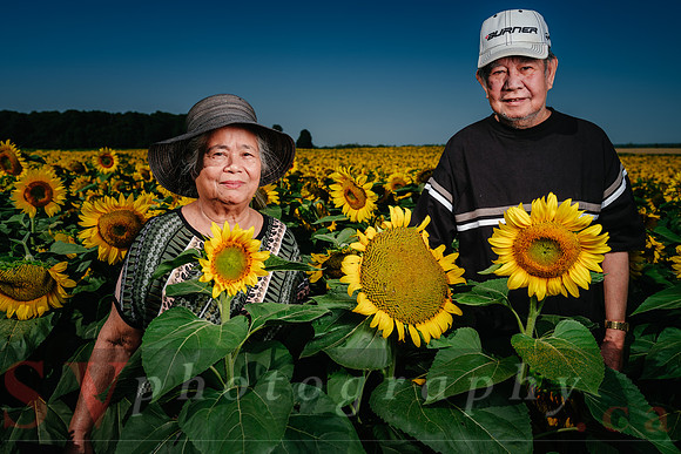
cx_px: 340
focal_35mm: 34
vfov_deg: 38.5
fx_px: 649
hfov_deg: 55.3
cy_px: 206
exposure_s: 1/125
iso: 50
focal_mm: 41.1
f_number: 7.1
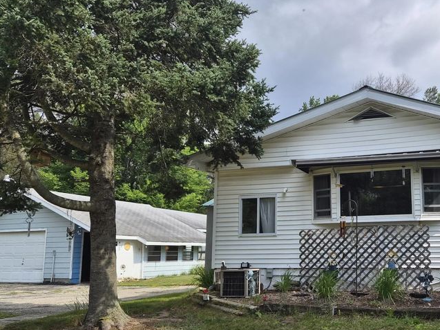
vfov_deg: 38.5
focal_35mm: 37
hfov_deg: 48.2
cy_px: 193
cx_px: 331
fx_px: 470
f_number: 1.8
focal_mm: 5.4
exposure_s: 1/5920
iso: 80
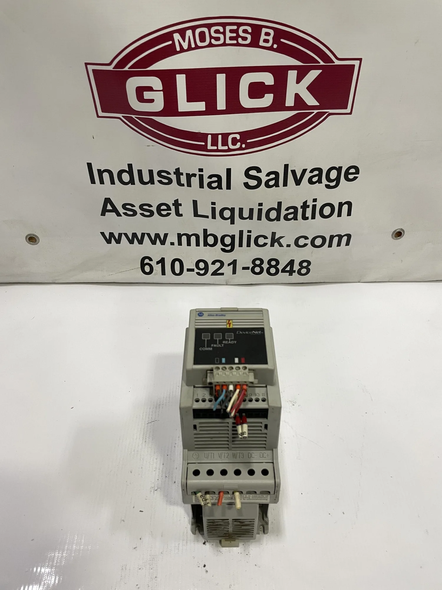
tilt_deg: -42.1
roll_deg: -0.9
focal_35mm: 26
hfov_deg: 53.1
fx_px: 443
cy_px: 295
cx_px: 221
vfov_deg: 67.3
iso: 100
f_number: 1.6
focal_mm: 4.2
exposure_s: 1/60
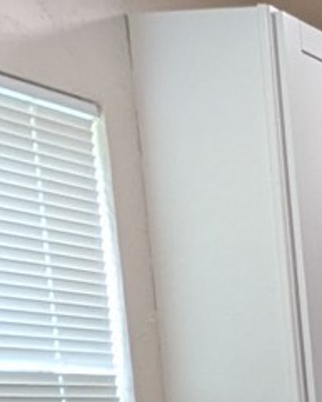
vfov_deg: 16.0
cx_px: 946
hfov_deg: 10.4
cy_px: 626
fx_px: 1298
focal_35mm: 109
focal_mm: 1.83
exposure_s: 1/60
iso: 62
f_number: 2.2
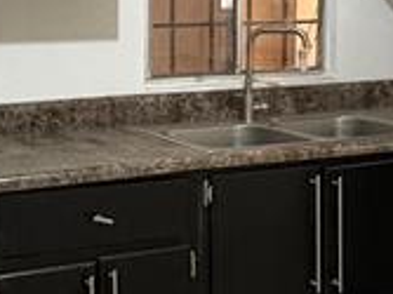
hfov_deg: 22.8
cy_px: 56
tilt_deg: -4.3
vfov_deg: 17.0
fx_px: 976
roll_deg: -0.1
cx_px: 191
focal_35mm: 86
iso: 640
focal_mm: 2.22
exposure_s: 1/60
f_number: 2.2
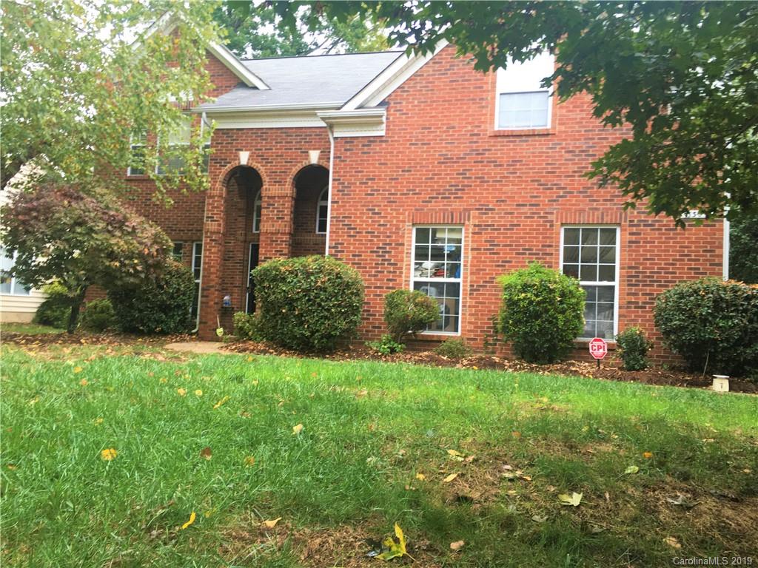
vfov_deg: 48.2
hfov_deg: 61.7
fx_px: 635
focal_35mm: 29
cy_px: 284
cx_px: 379
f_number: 2.2
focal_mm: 4.15
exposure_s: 1/120
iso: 40
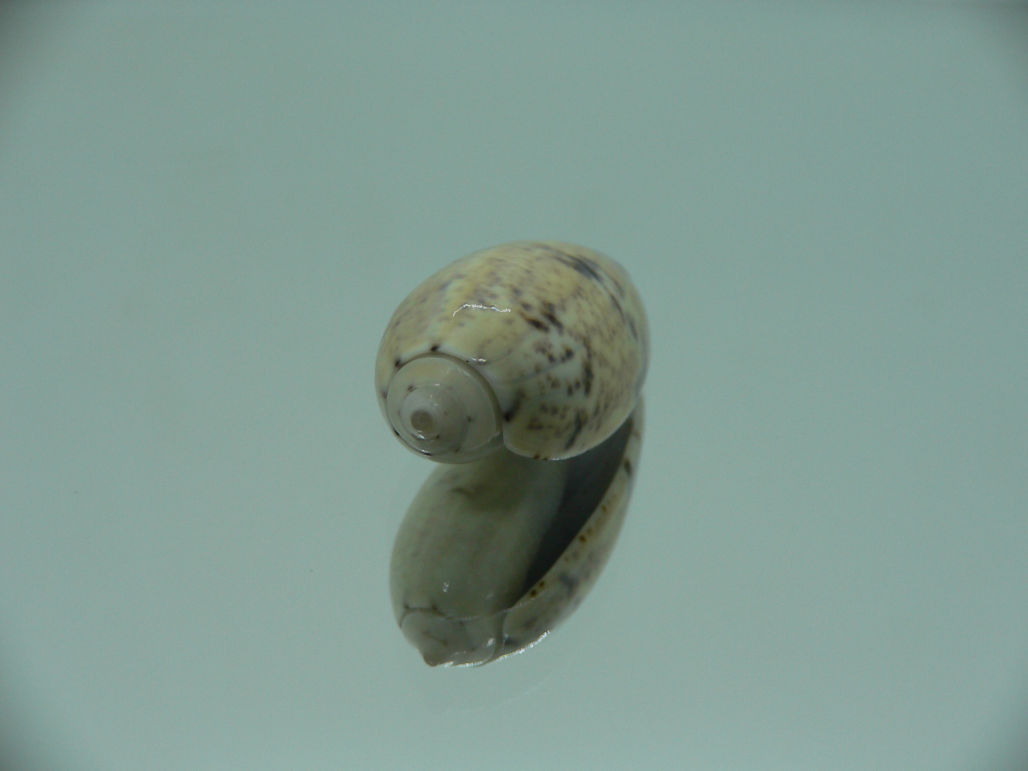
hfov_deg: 52.6
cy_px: 386
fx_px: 1039
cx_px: 514
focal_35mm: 35
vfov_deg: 40.7
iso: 80
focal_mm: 4.6
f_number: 2.8
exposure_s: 1/60
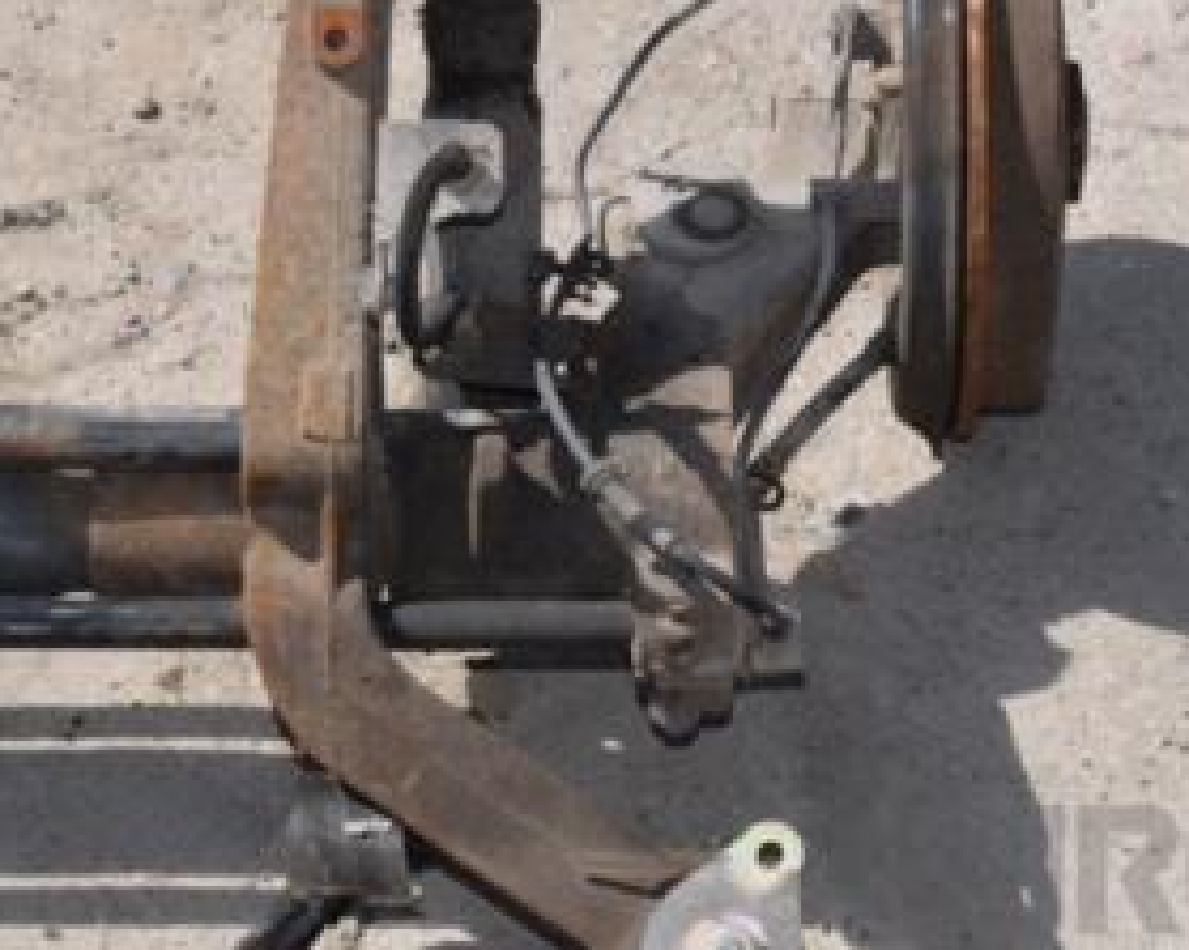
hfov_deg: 15.9
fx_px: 4256
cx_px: 784
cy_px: 302
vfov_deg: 12.7
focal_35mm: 121
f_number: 25
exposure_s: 1/200
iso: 800
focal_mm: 40
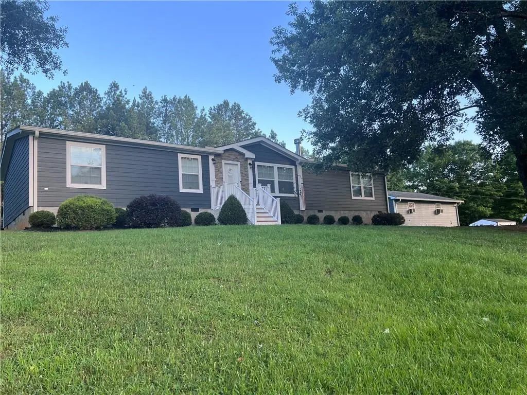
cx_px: 264
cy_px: 198
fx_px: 396
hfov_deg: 67.3
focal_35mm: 26
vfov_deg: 53.1
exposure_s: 1/121
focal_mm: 5.7
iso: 40
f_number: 1.5
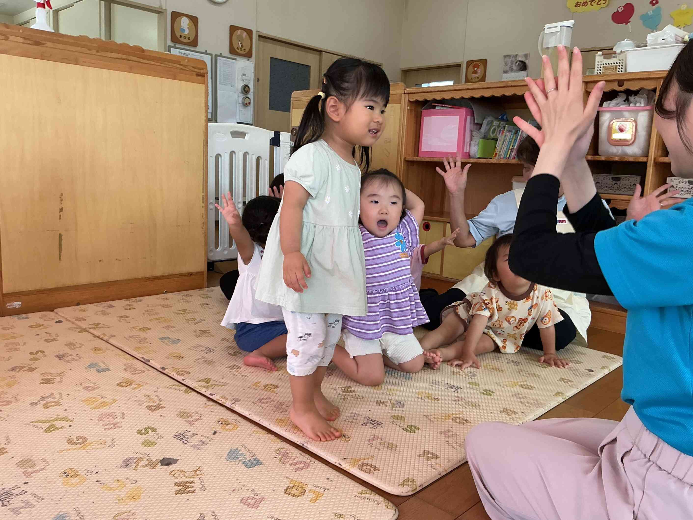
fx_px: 581
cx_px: 346
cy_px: 260
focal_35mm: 29
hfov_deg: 61.7
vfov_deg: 48.2
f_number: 1.8
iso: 32
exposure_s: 1/100
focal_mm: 3
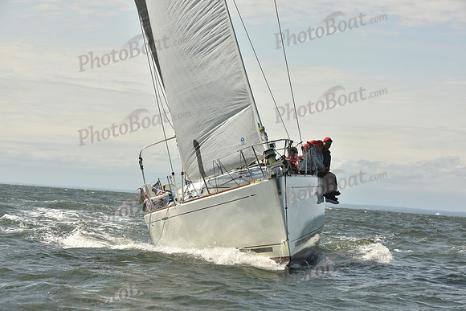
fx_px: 1502
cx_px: 233
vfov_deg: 11.8
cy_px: 156
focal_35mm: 116
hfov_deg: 17.6
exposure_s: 1/800
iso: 250
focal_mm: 116
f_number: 10
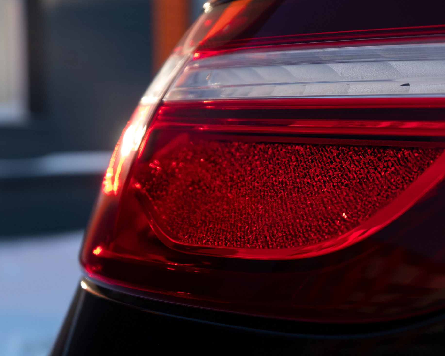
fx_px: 1291
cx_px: 264
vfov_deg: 15.7
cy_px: 159
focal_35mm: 98
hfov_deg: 19.5
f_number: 7.1
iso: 320
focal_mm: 50
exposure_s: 1/60
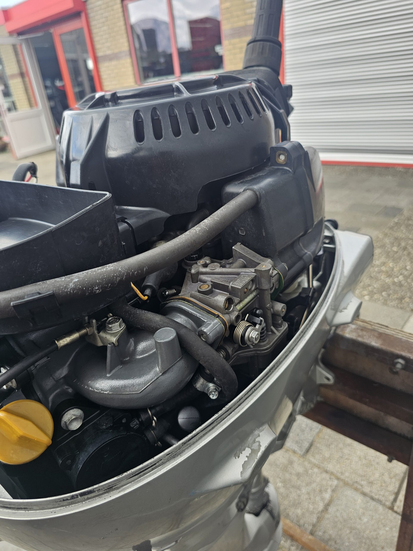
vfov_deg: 73.9
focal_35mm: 23
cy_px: 276
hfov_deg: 58.9
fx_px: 366
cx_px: 206
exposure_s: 1/180
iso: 20
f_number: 1.7
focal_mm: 6.3
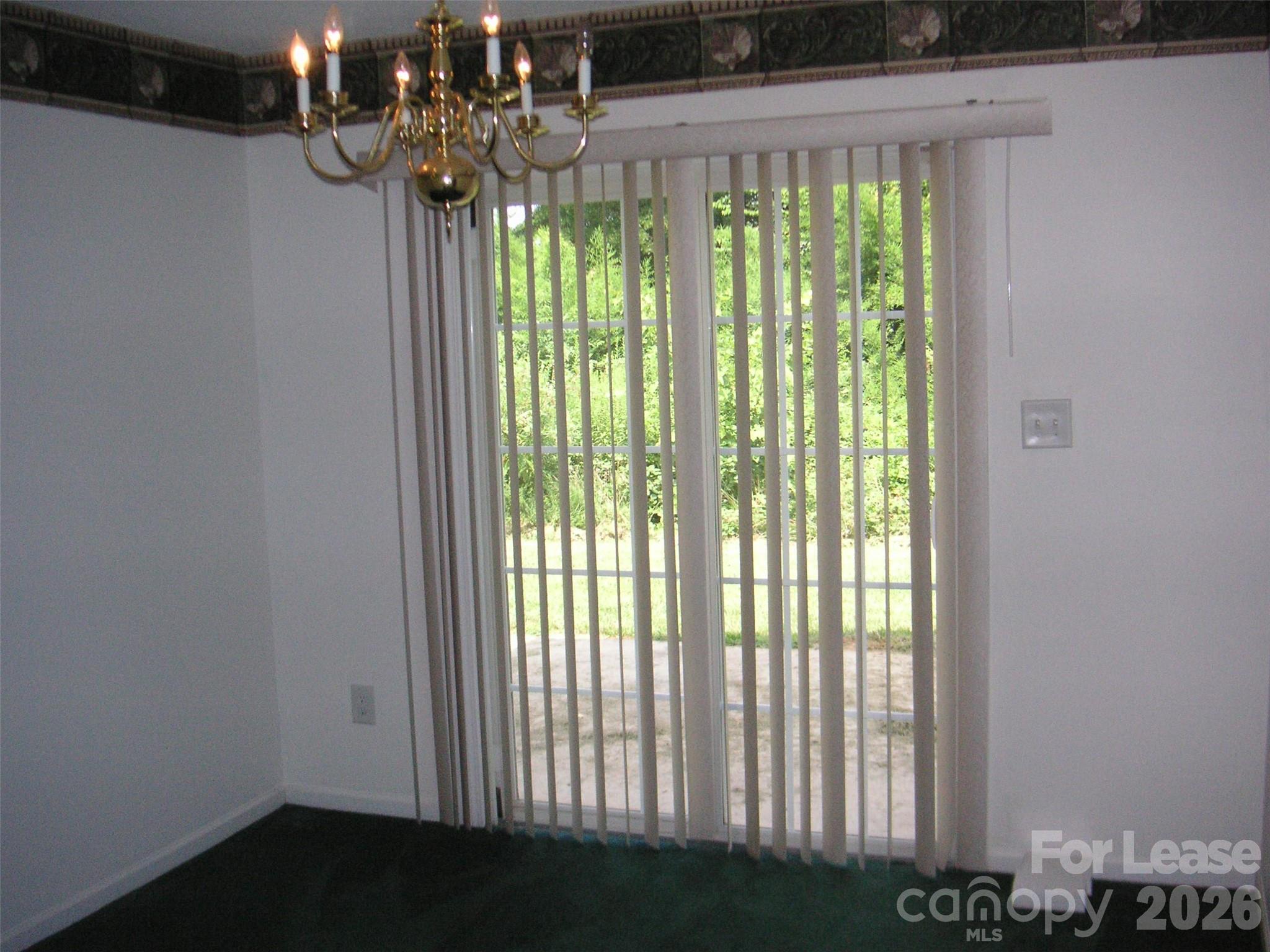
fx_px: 1357
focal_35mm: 37
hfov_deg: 50.1
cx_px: 635
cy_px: 476
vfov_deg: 38.7
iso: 160
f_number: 2.8
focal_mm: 6.1
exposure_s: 1/750
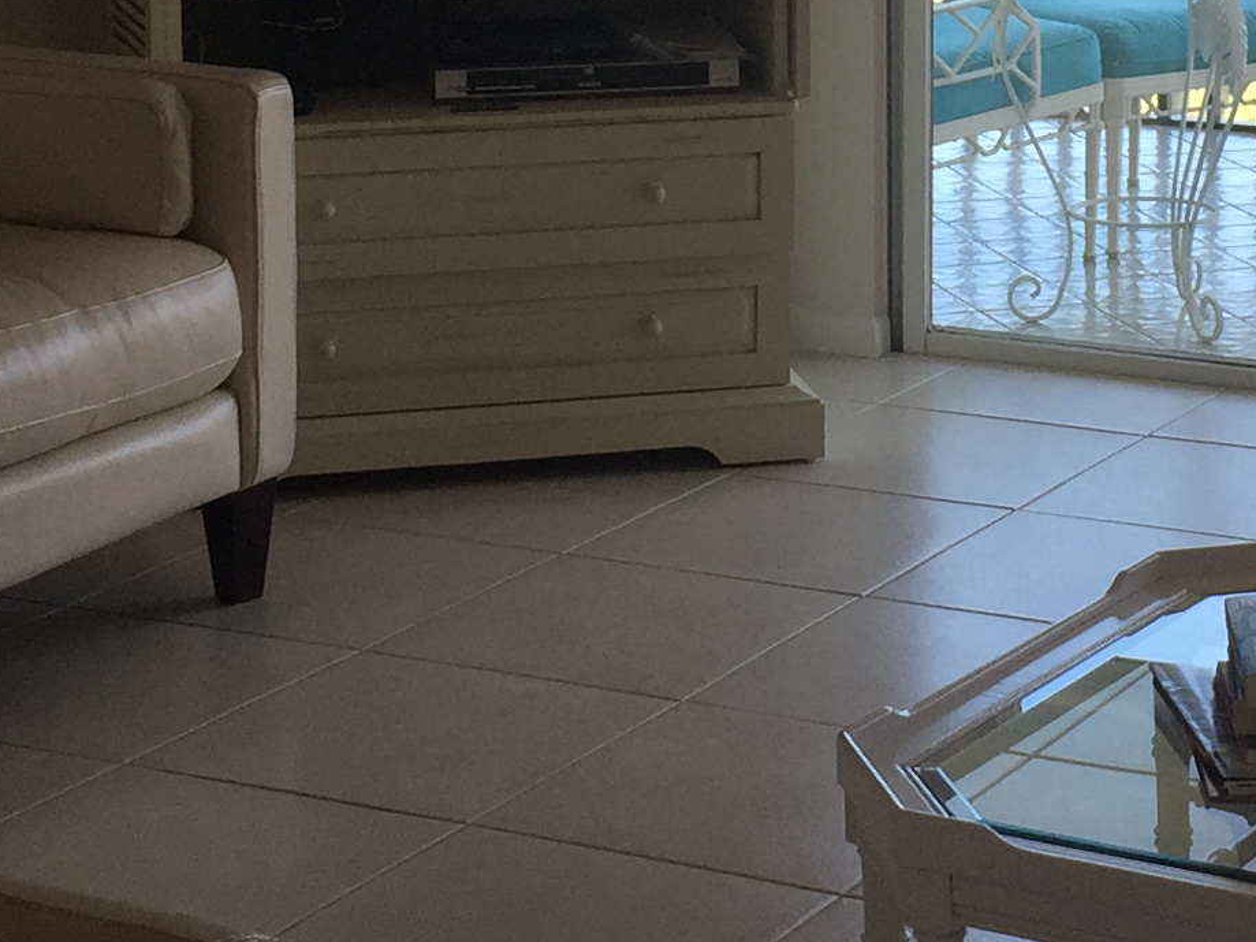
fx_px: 3737
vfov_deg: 14.1
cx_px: 1051
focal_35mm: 103
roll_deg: -0.8
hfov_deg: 18.8
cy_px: -74
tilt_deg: -5.9
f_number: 2.2
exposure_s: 1/120
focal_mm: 4.15
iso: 32
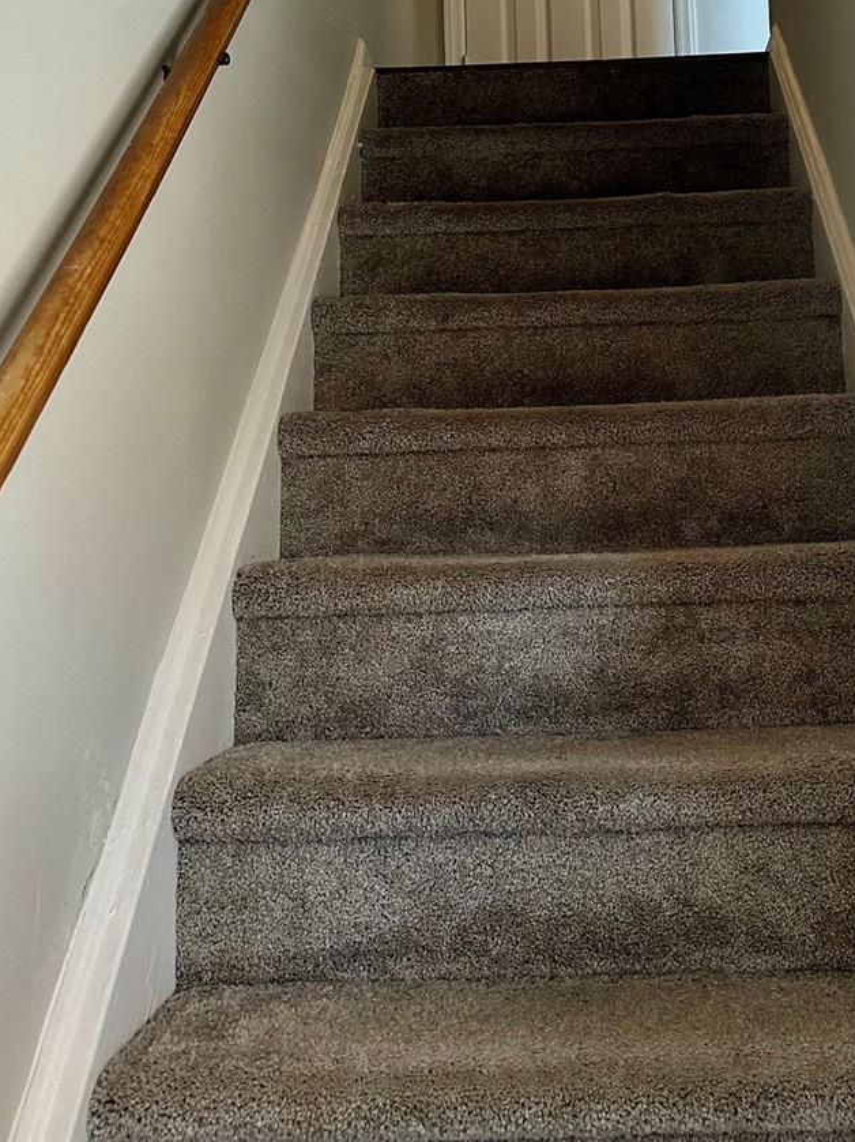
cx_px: 565
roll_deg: +2.2
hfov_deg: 32.6
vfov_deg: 41.2
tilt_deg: +11.4
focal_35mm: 44
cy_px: 237
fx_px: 1450
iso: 200
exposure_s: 1/60
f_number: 1.78
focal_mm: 6.86
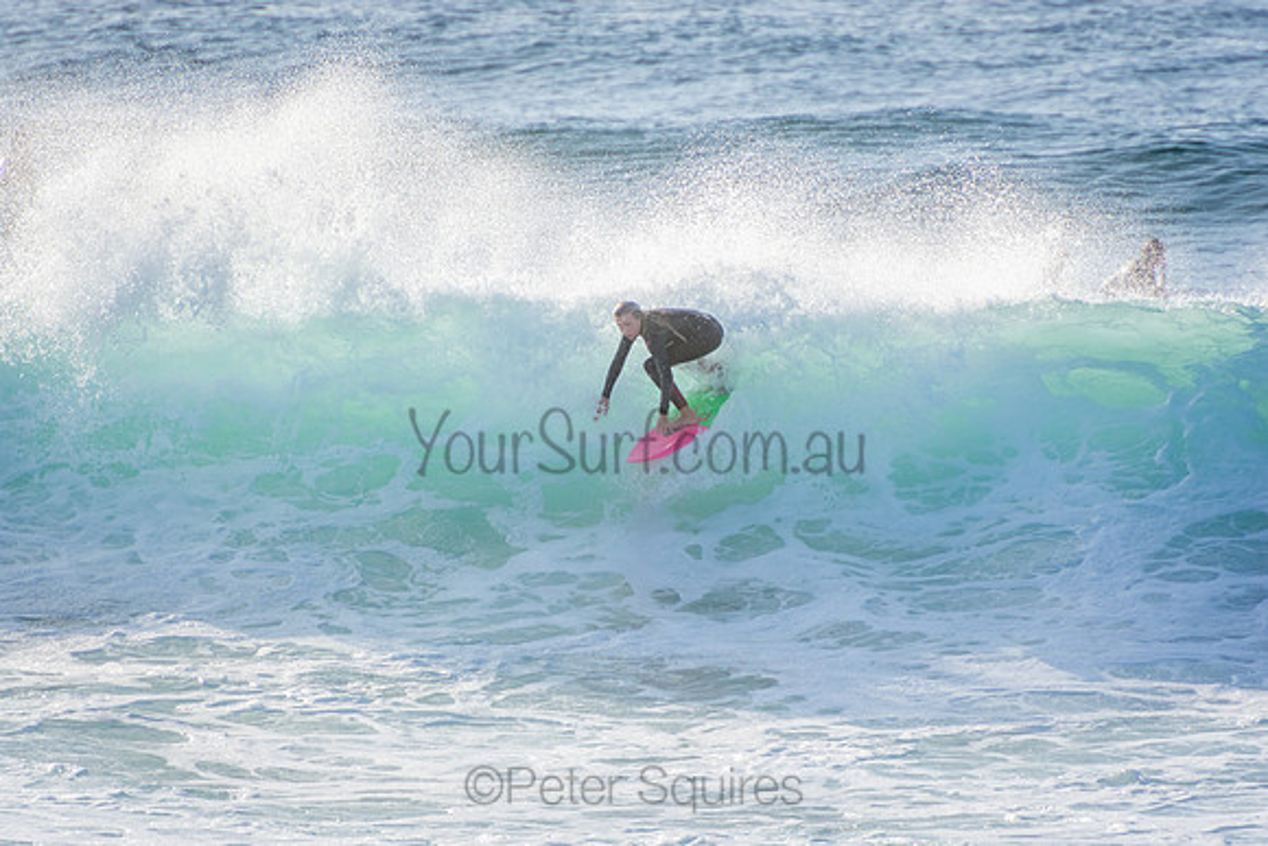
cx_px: 634
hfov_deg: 3.4
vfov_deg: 2.3
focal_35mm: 600
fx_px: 21137
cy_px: 423
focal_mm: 400
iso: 220
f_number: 5.6
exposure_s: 1/2000
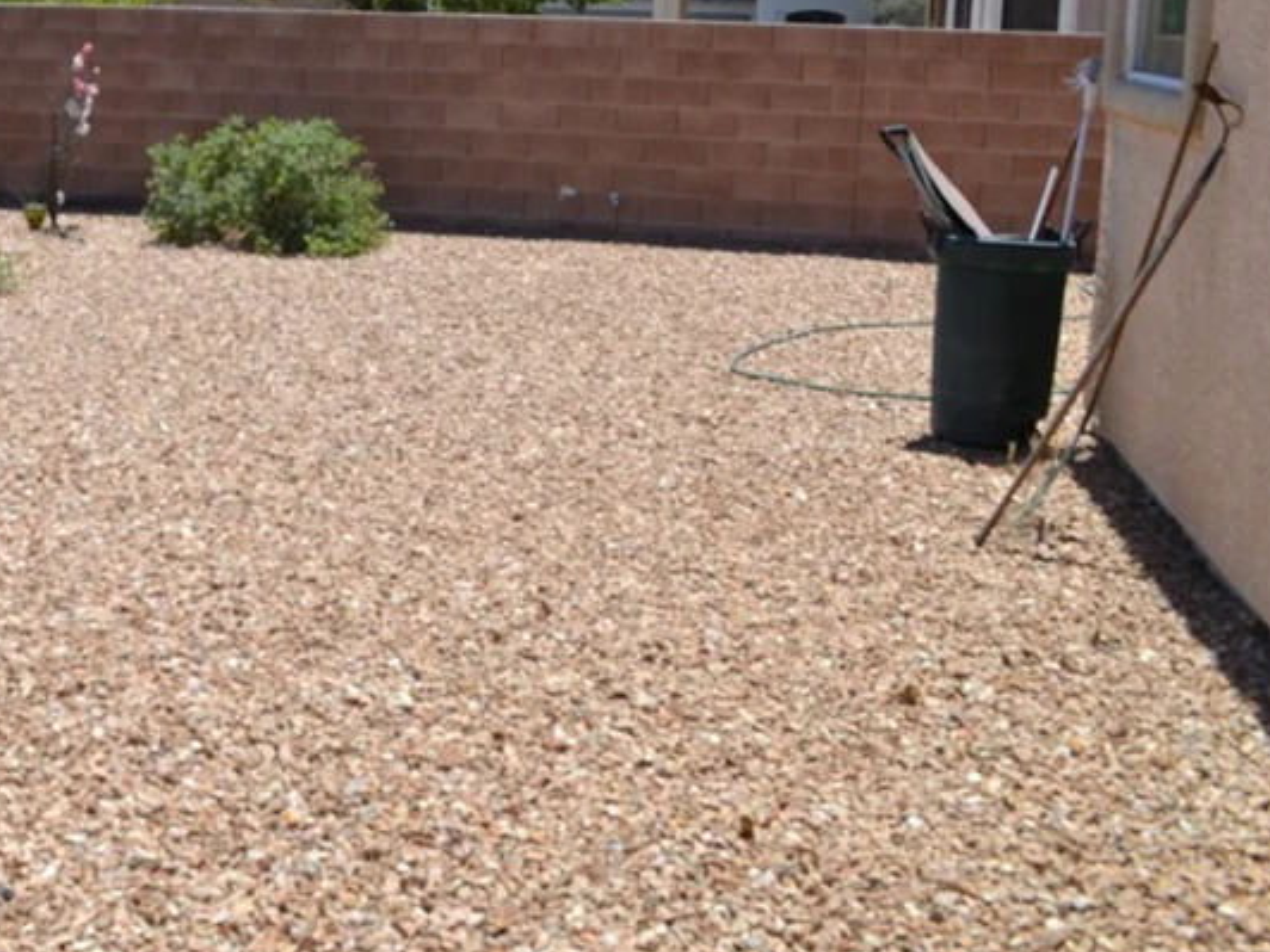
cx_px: 84
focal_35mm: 50
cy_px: 233
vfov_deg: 28.7
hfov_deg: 35.5
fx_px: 1834
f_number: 8
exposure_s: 1/250
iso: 100
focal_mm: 18
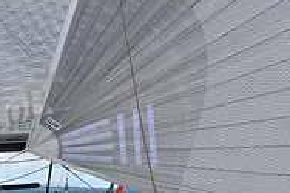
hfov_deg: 9.3
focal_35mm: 216
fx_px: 1738
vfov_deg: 6.3
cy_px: 208
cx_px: -151
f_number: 7.1
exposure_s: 1/1000
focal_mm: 70
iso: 250
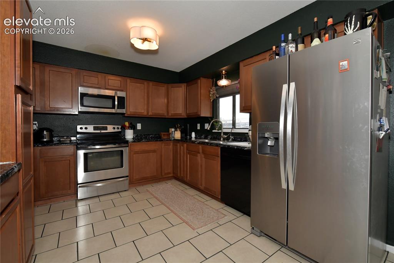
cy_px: 132
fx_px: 175
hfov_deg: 96.8
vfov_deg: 73.7
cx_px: 197
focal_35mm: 16
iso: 1250
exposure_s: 1/160
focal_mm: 16
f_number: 10
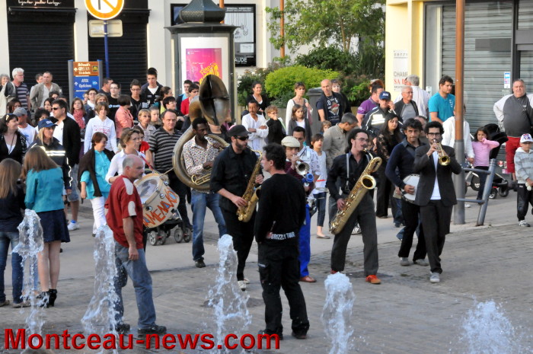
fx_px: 1664
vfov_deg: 12.1
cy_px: 177
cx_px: 266
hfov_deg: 18.2
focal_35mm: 112
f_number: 16
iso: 3200
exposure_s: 1/250
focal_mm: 75
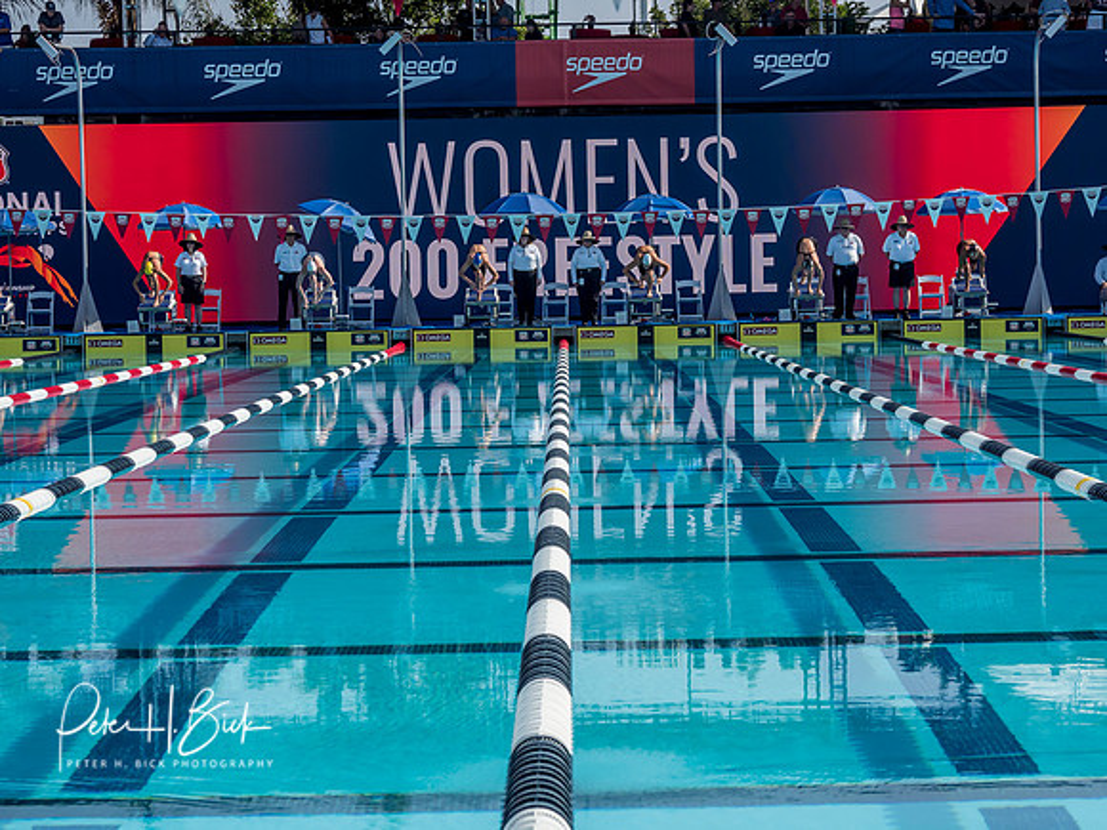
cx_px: 554
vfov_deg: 16.8
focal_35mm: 88
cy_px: 415
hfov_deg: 22.3
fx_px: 2814
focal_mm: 44
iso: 250
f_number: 5.6
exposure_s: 1/1600
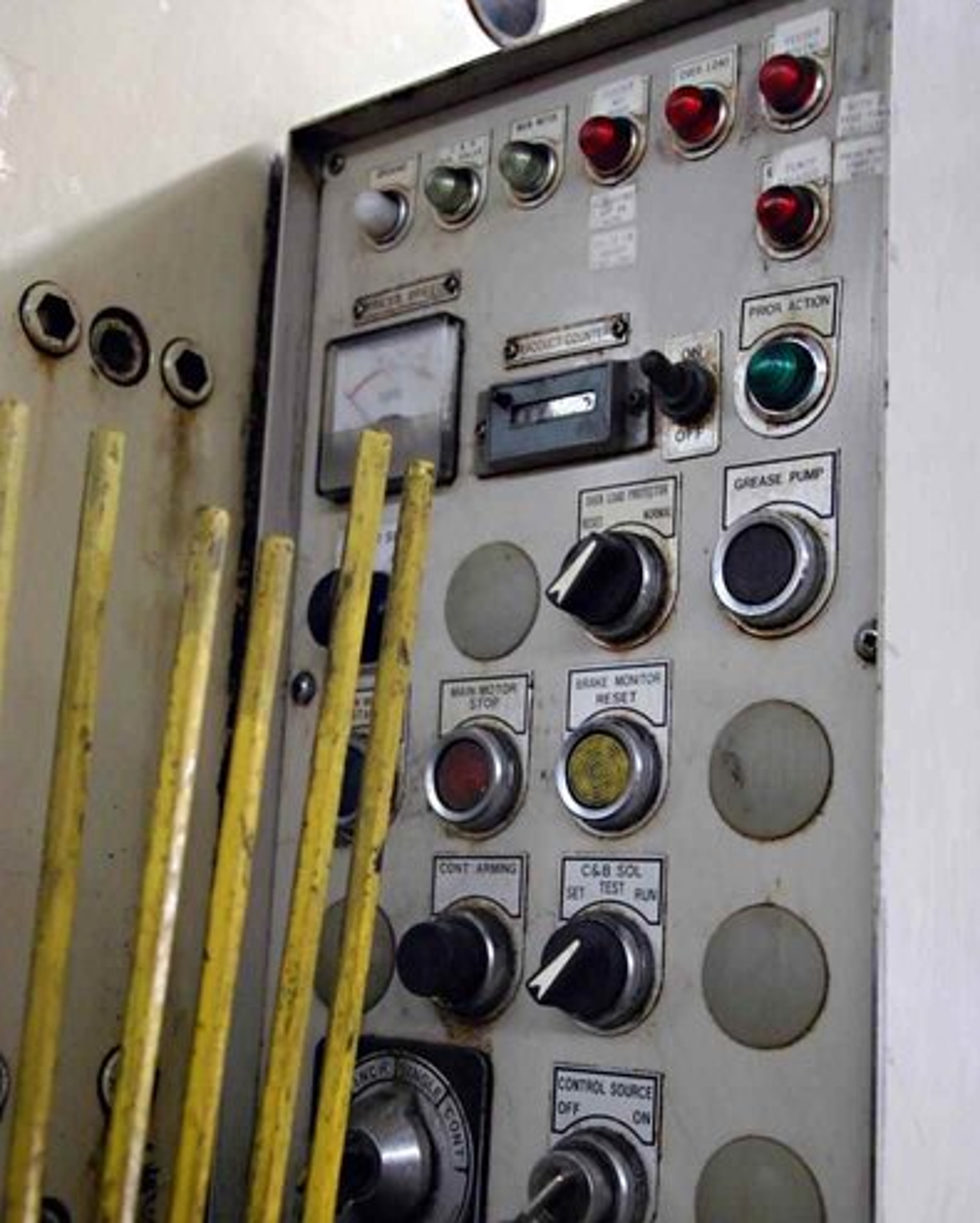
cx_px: 496
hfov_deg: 31.5
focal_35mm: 48
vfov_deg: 38.7
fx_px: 1739
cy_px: 700
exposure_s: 1/25
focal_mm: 28
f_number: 4.2
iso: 1600
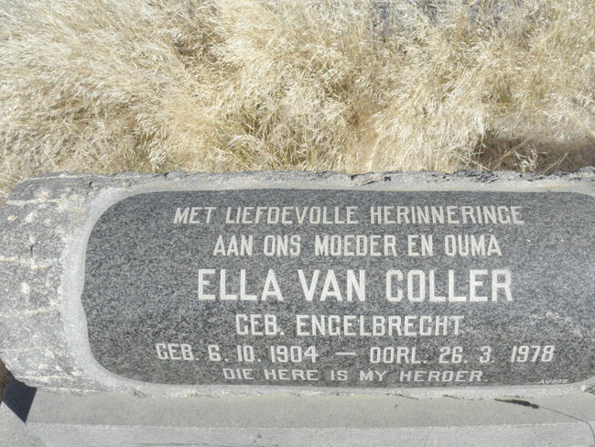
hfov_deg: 56.7
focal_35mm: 32
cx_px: 330
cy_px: 246
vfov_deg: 44.1
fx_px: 550
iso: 200
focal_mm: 4.6
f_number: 6.3
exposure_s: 1/800
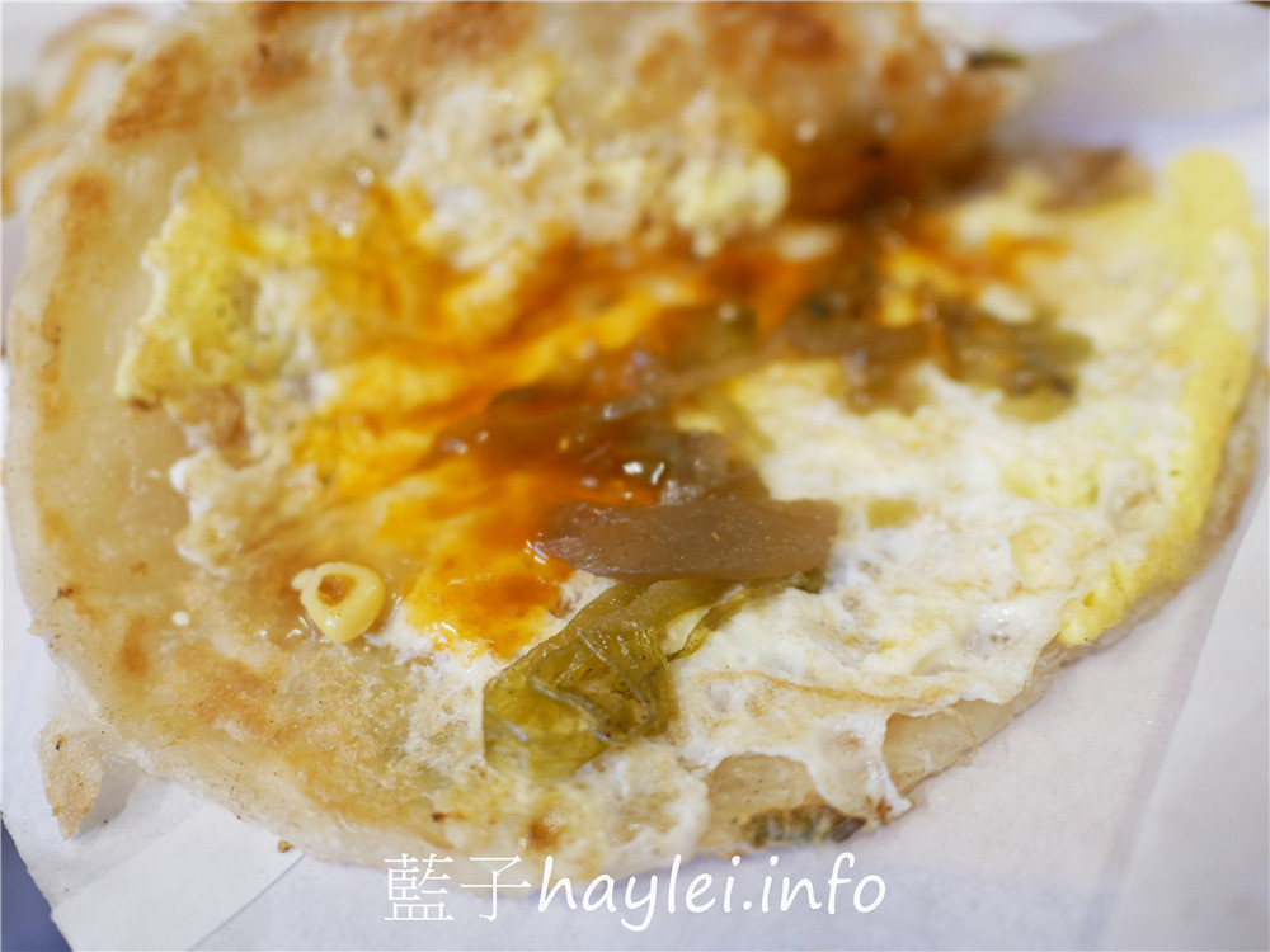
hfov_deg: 60.0
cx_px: 635
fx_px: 1101
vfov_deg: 46.8
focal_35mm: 30
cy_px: 476
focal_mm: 15
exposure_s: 1/60
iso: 500
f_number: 1.7
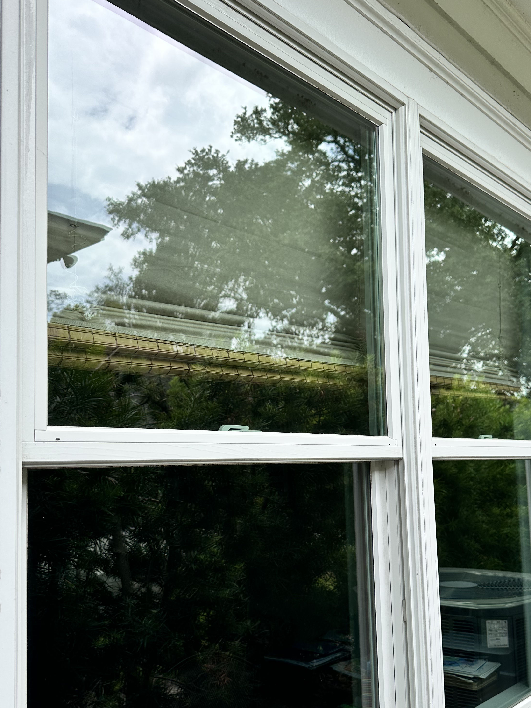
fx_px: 675
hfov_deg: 42.9
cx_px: 290
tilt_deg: +4.9
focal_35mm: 33
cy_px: 415
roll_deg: +0.6
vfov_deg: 55.1
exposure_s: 1/1339
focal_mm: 6.86
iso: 80
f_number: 1.78
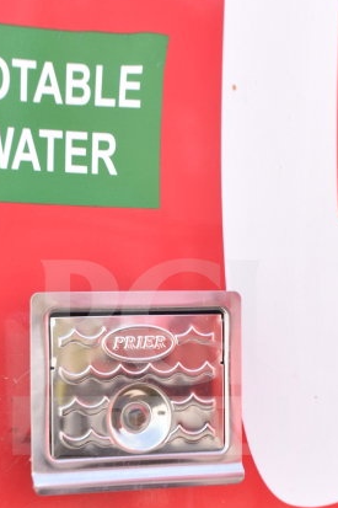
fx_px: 1453
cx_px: 150
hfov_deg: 13.3
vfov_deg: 19.7
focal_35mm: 103
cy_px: 357
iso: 200
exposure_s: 1/125
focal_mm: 31
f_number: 5.6
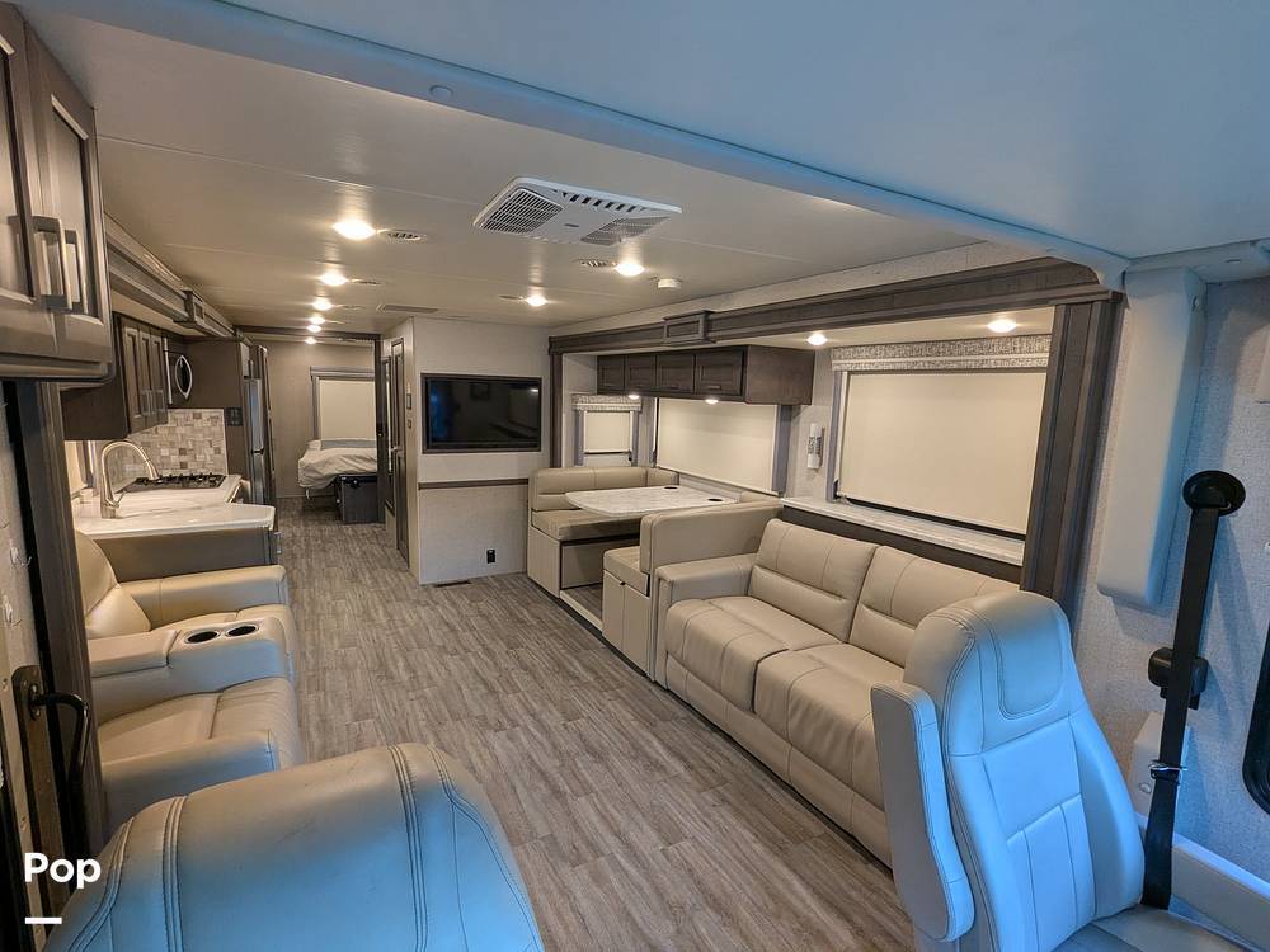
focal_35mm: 16
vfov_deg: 78.1
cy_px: 476
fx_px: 587
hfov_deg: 94.5
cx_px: 635
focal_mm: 2.35
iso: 103
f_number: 2.2
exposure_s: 1/29.3
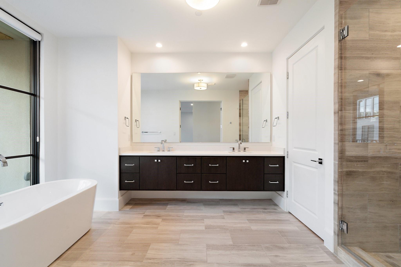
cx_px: 200
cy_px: 134
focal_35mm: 16
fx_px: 178
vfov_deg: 73.7
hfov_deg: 96.7
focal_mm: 16
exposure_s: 1/60
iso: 200
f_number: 9
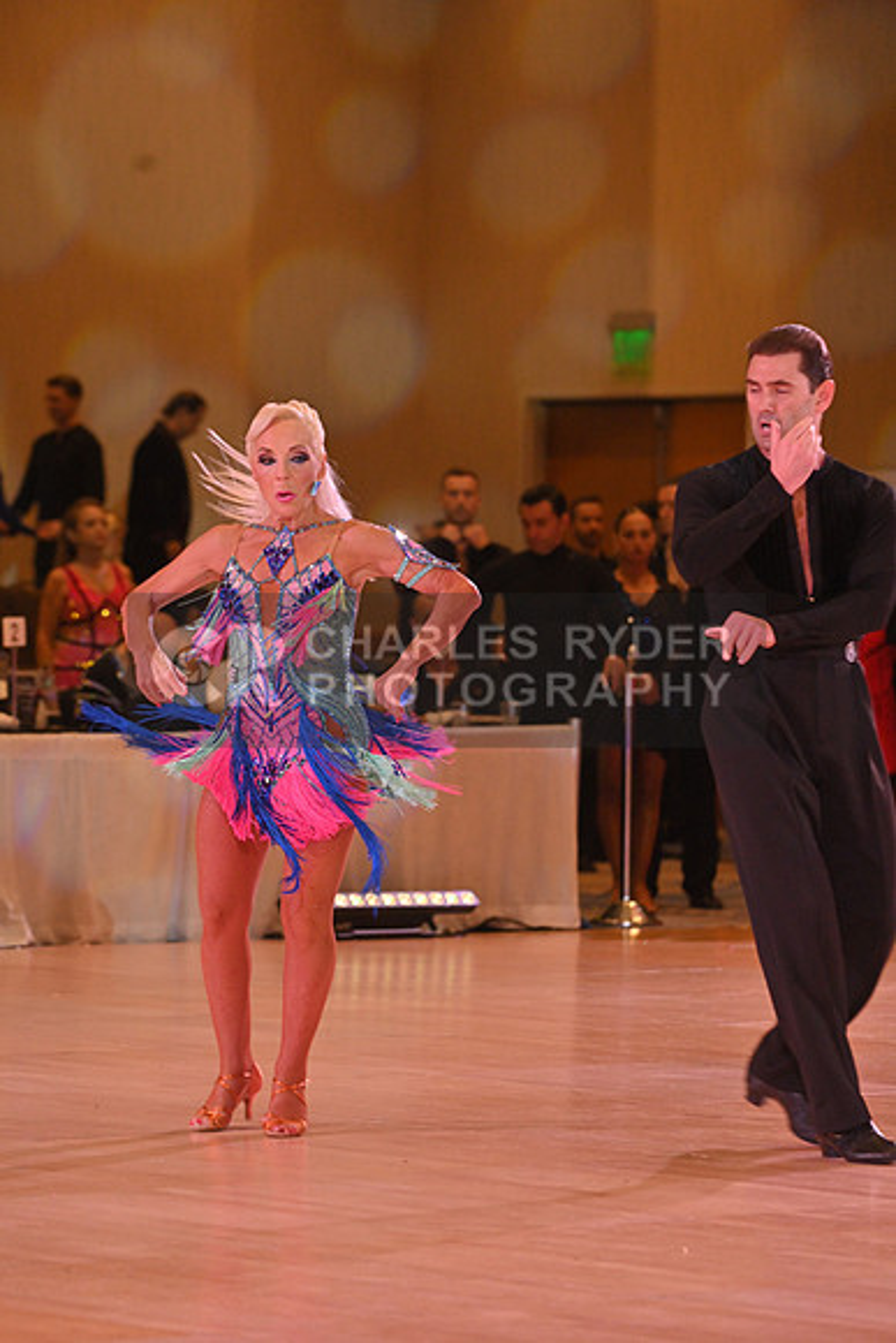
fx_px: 5969
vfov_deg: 12.8
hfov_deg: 8.6
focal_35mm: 160
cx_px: 448
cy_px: 672
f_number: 5
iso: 2000
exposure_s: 1/400
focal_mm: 160
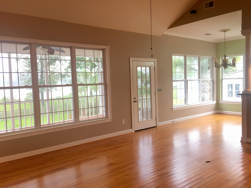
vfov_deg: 48.2
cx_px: 126
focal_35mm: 29
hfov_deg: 61.7
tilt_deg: -2.4
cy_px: 94
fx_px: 210
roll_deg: +1.1
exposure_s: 1/30
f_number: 2.2
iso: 80
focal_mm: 4.15
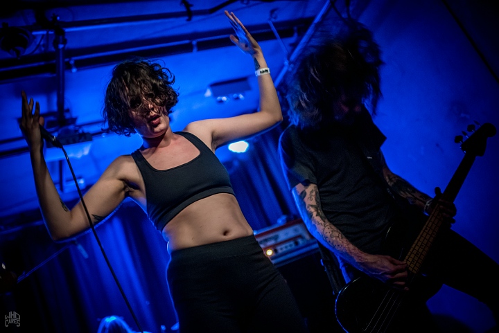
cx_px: 250
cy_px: 166
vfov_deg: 37.9
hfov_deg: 54.4
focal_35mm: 35
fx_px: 485
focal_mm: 35
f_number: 1.4
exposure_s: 1/80
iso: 4000
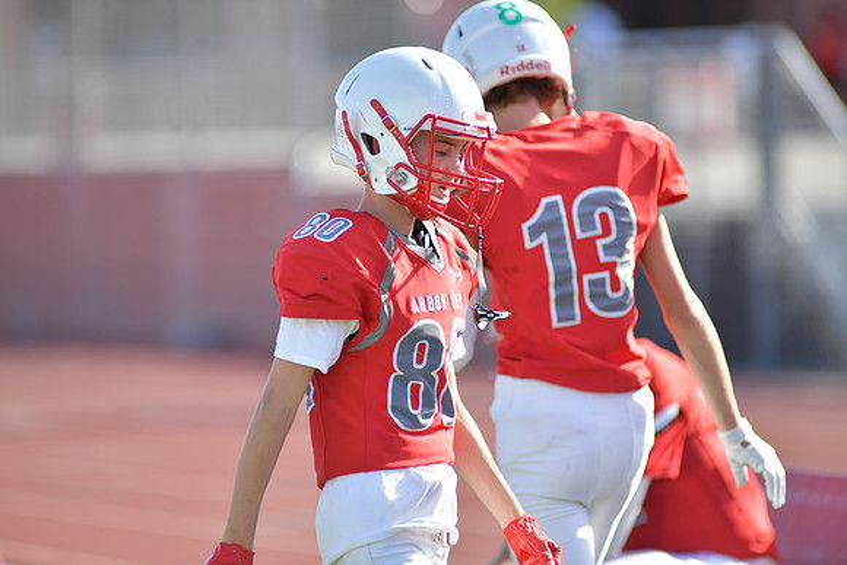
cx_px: 424
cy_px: 282
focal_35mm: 300
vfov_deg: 4.6
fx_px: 7060
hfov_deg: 6.9
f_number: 3.5
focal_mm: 300
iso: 320
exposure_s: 1/2000
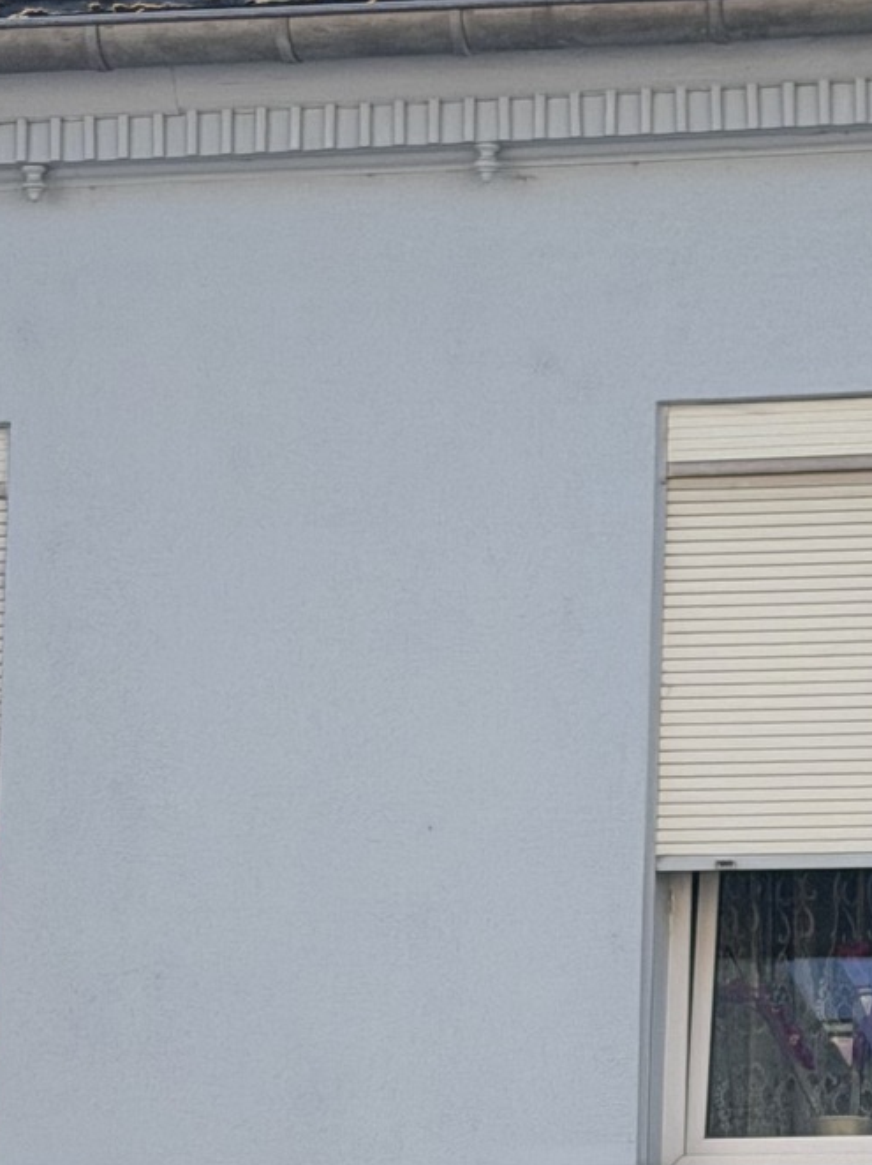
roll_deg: -1.5
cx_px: 682
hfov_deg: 8.0
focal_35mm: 186
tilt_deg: +8.0
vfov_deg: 10.6
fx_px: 6253
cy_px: 1153
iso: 100
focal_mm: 6.76
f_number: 1.78
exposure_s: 1/4329
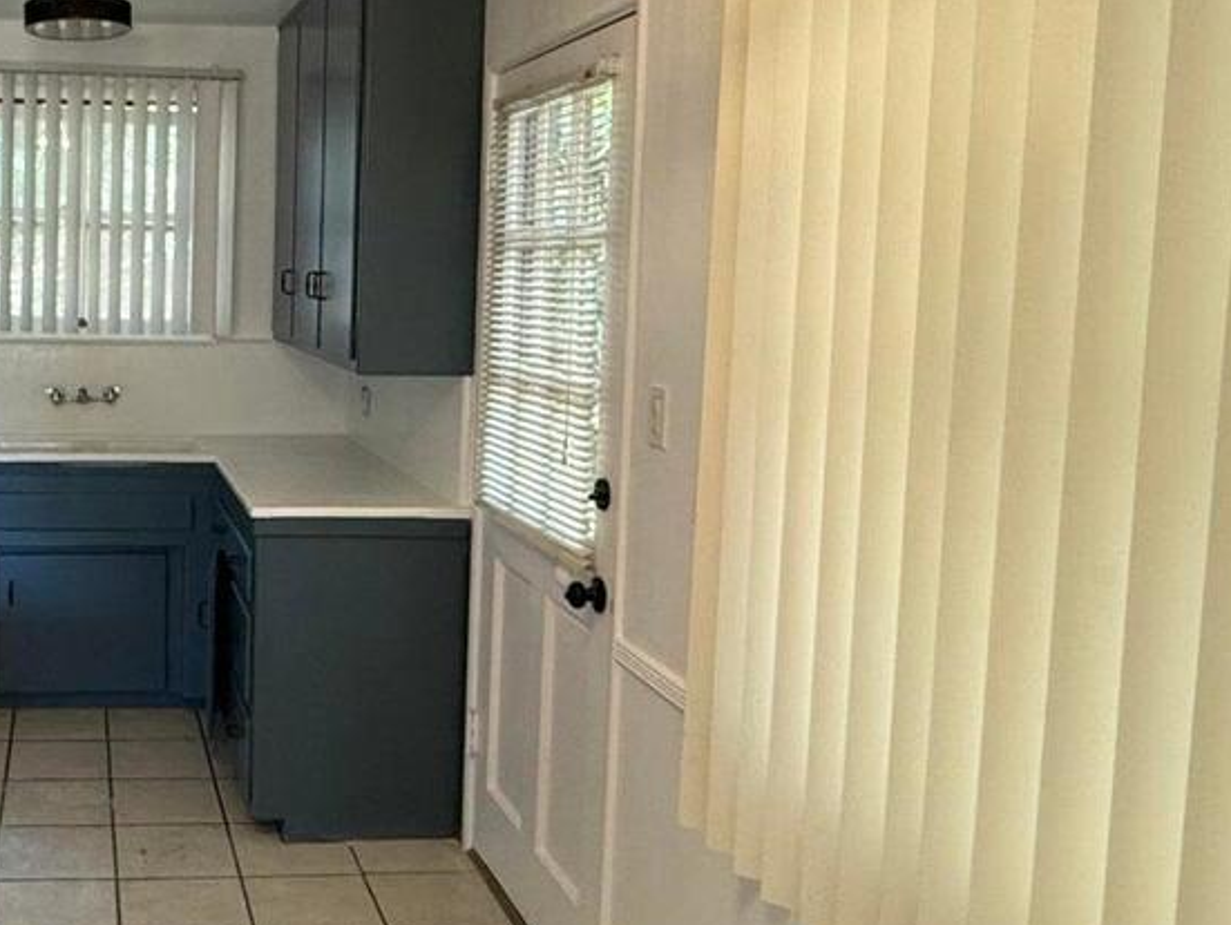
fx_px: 925
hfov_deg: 62.9
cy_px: 313
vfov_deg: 52.2
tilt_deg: -4.1
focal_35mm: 26
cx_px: 290
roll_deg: -1.3
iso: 400
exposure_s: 1/60
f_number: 2.2
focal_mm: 2.22
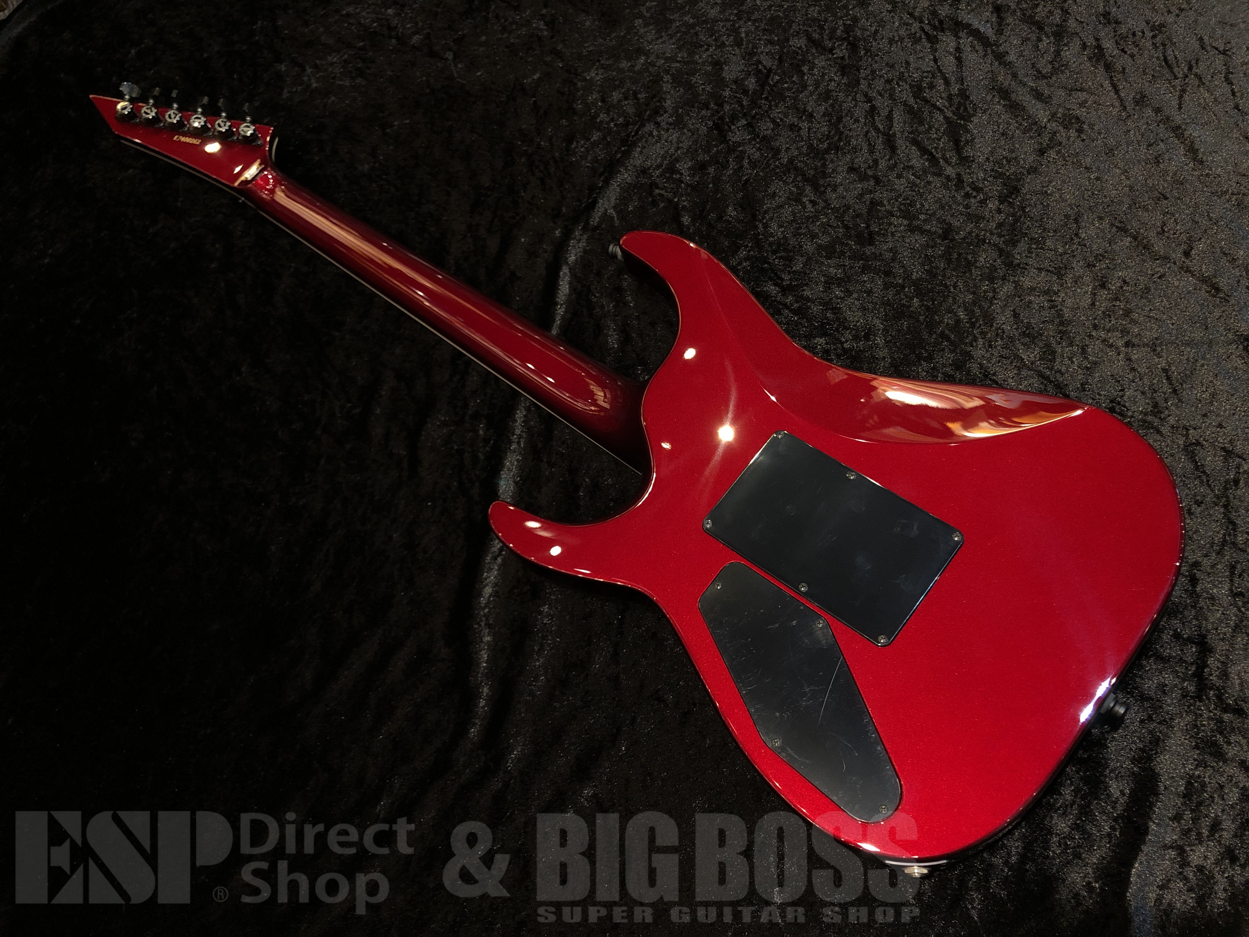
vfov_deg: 49.7
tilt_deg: -59.4
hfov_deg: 63.4
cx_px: 624
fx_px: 1010
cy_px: 468
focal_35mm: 28
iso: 64
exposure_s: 1/15
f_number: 1.8
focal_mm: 3.99
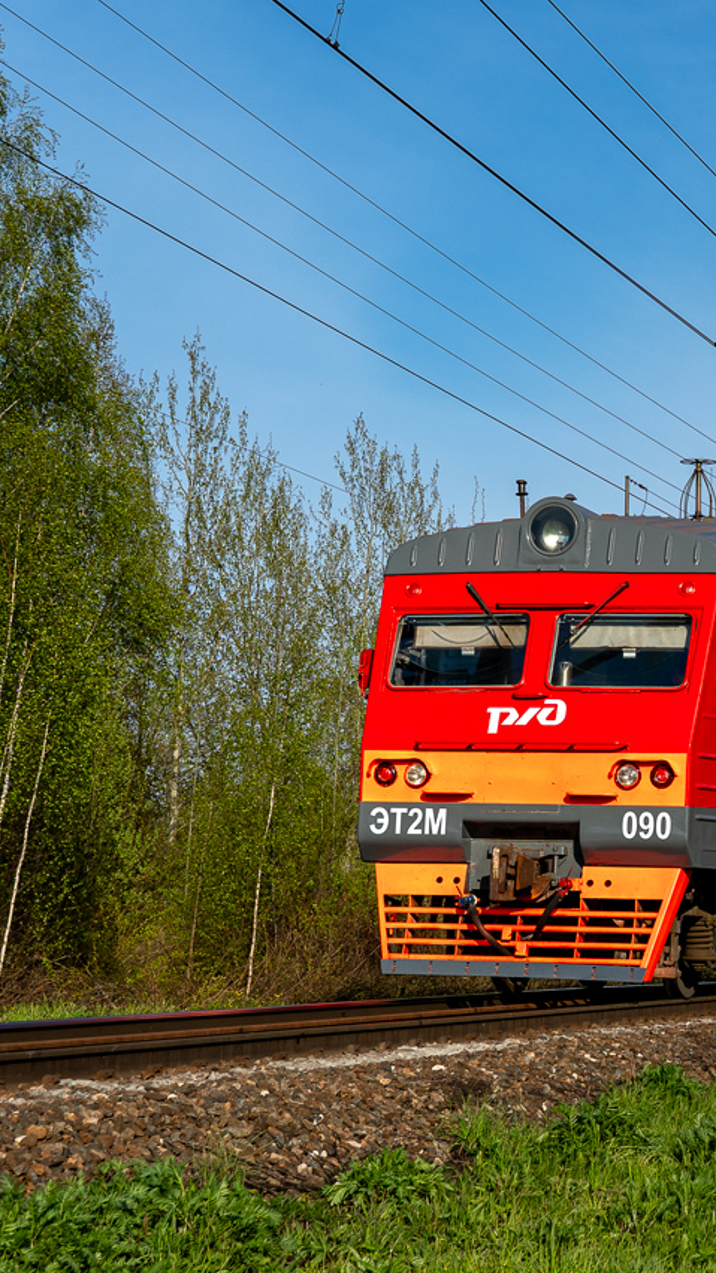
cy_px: 636
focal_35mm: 74
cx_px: 834
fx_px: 2499
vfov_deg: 28.6
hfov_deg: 15.8
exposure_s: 1/800
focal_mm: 47
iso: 200
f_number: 8
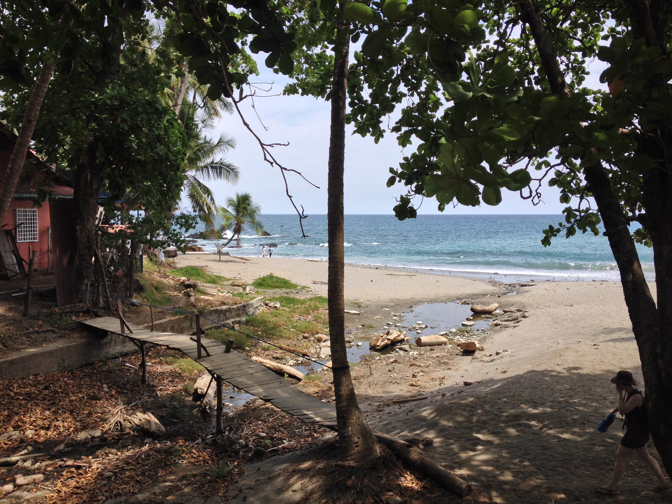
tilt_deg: -5.5
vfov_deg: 40.7
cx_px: 336
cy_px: 252
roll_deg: +0.4
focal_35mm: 35
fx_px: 679
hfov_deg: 52.6
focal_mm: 4.28
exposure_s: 1/1534
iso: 50
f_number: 2.4
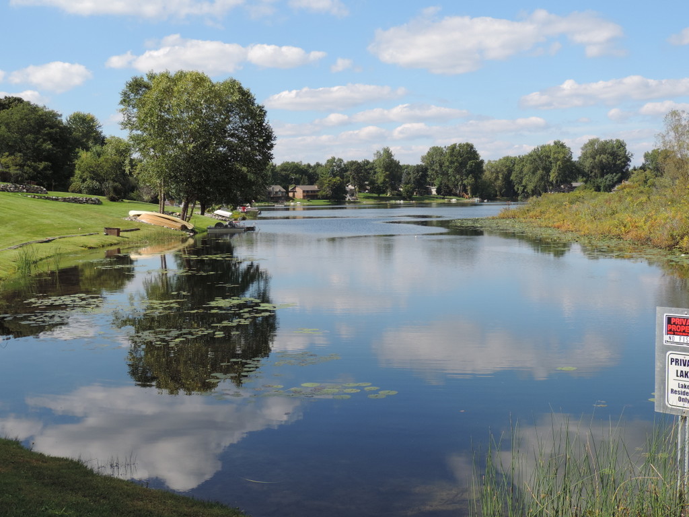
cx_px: 344
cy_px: 258
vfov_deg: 33.6
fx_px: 856
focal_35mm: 43
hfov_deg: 43.9
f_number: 3.4
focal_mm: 7.6
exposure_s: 1/800
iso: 80
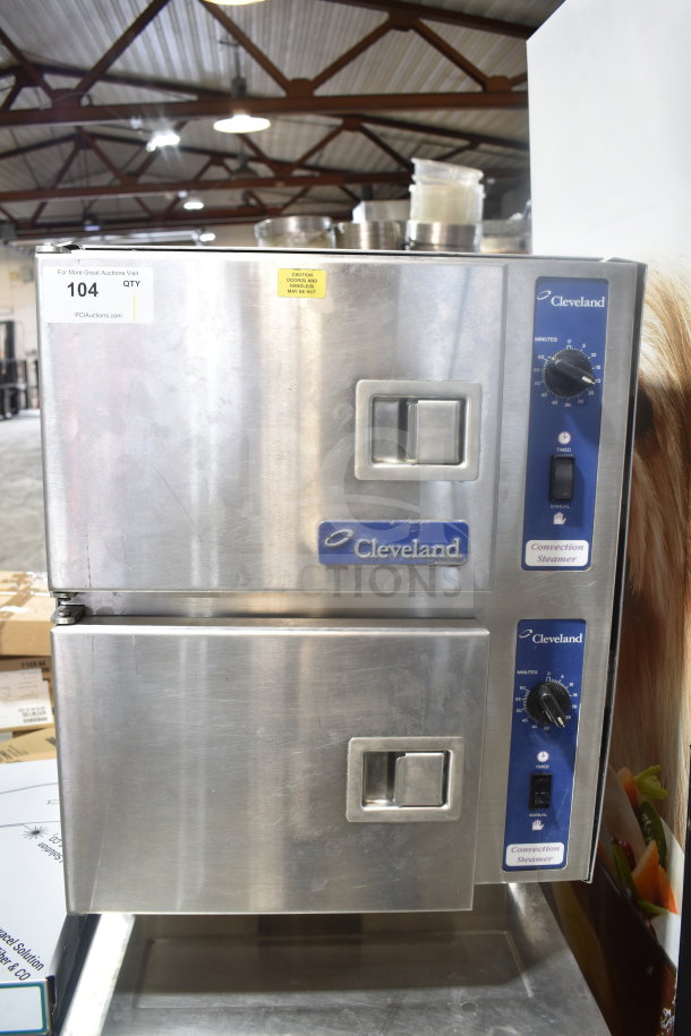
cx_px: 346
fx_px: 864
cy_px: 518
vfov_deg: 61.9
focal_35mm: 30
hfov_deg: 43.6
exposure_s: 1/30
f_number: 3.8
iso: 320
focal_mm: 20
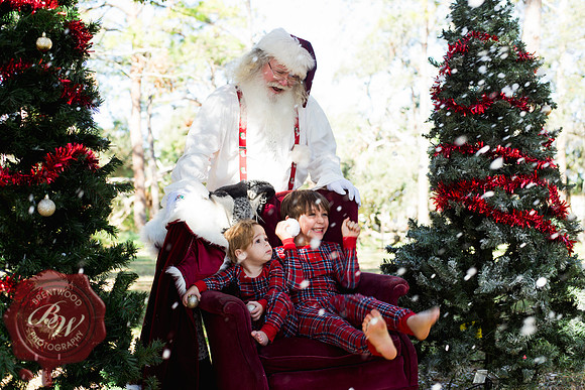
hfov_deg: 39.6
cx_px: 292
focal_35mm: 50
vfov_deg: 27.0
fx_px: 813
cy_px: 195
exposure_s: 1/125
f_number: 4.5
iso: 125
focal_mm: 50
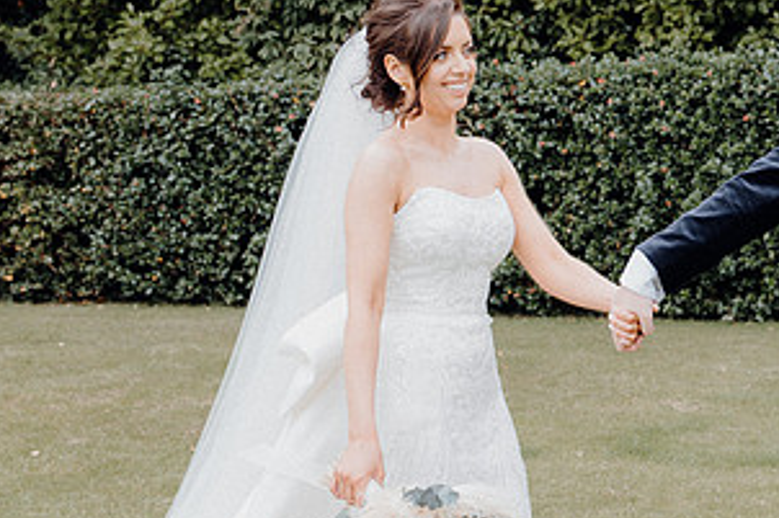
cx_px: 684
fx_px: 2119
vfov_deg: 13.9
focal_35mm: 98
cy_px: 228
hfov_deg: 20.5
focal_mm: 34
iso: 125
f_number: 3.5
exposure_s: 1/160
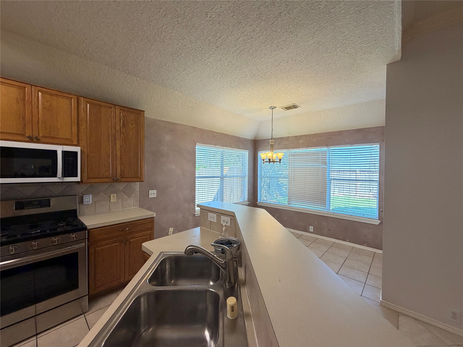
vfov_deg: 85.7
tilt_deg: -0.8
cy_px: 174
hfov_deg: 102.1
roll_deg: -1.7
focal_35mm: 14
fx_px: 187
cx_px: 232
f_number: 2.2
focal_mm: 2.22
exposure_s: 1/120
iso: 160
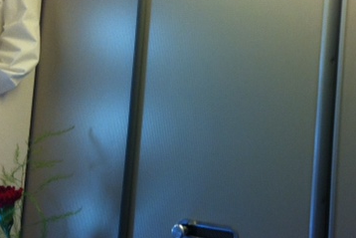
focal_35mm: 65
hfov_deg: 30.8
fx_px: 643
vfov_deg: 20.9
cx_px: 219
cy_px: 96
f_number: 2.8
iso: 125
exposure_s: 1/15
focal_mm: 3.85
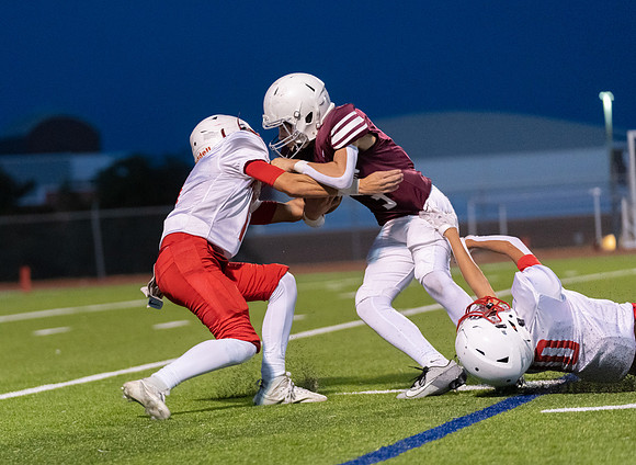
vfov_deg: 8.8
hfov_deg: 12.0
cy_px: 272
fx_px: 3031
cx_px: 214
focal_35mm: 166
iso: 5000
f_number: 2.8
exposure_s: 1/1000
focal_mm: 127
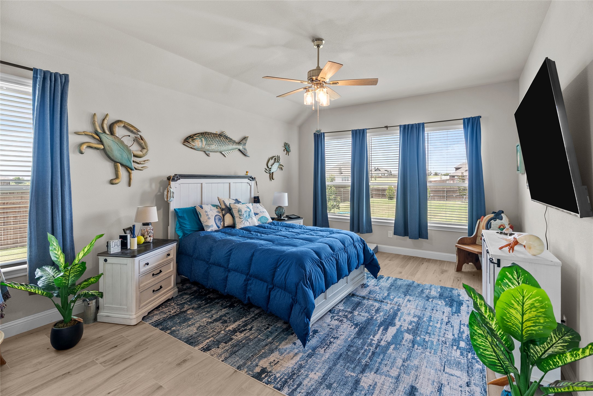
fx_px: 264
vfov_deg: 73.8
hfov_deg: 96.7
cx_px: 296
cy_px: 198
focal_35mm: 16
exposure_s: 2
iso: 100
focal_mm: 16
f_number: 7.1
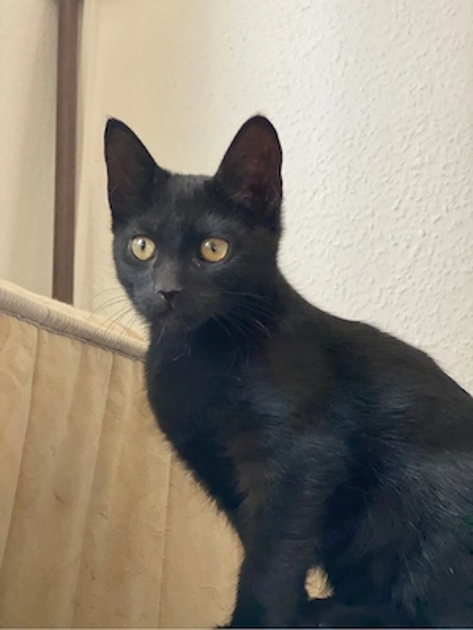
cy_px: 315
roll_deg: -2.1
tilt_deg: +17.7
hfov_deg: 28.0
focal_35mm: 52
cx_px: 236
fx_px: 947
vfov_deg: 36.8
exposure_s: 1/122
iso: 200
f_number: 2
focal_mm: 6
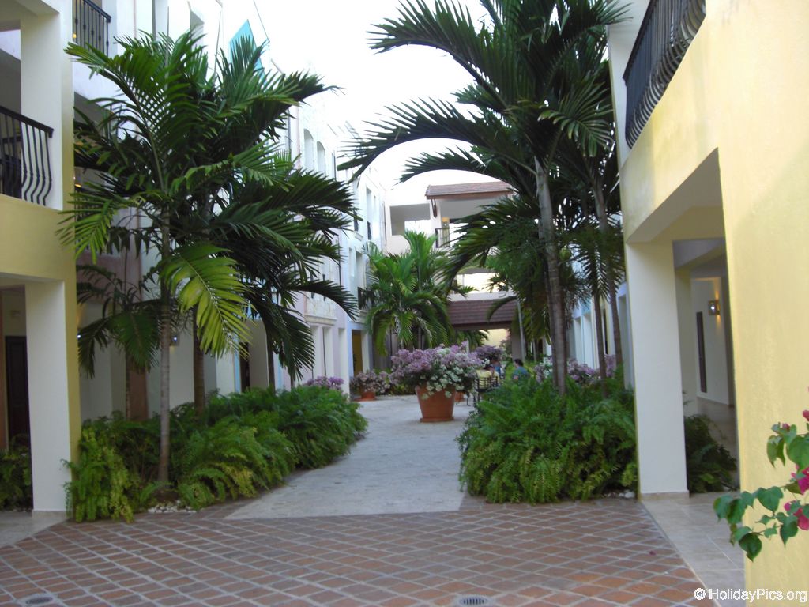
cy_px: 304
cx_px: 404
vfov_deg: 37.7
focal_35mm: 38
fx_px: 888
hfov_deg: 49.0
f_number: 2.7
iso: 100
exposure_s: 1/60
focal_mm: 6.2
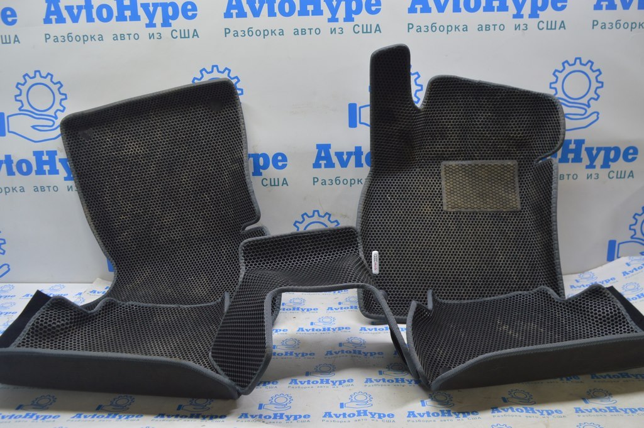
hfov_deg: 57.3
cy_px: 214
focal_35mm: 33
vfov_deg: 39.9
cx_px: 322
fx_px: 590
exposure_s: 1/20
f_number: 5.6
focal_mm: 22
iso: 400
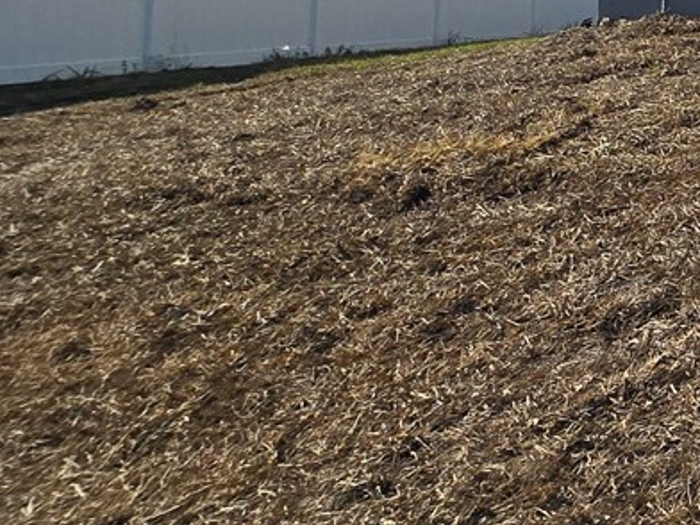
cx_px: 1377
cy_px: -38
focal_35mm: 53
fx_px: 1072
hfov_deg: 19.8
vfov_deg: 25.7
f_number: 2.2
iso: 50
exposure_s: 1/2843
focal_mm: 2.2
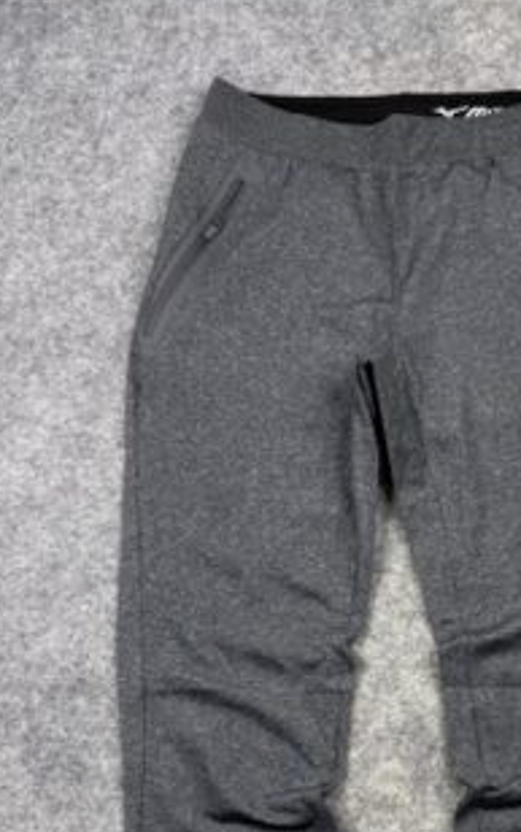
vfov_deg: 42.8
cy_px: 685
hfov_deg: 28.7
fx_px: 998
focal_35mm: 44
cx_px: 413
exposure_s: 1/127
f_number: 1.78
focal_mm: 6.76
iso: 50
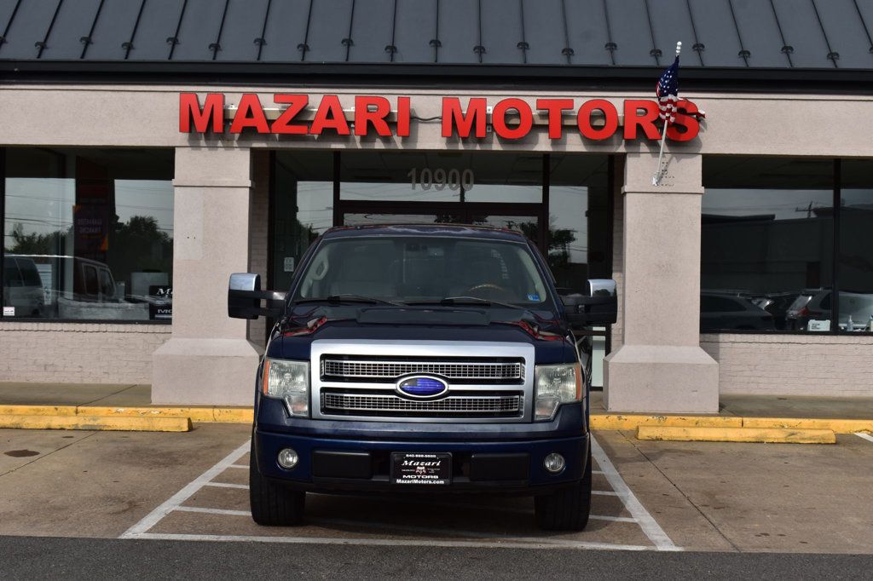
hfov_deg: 38.9
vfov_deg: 26.5
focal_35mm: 51
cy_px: 290
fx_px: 1236
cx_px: 436
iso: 200
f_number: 11
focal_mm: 34
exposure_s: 1/500
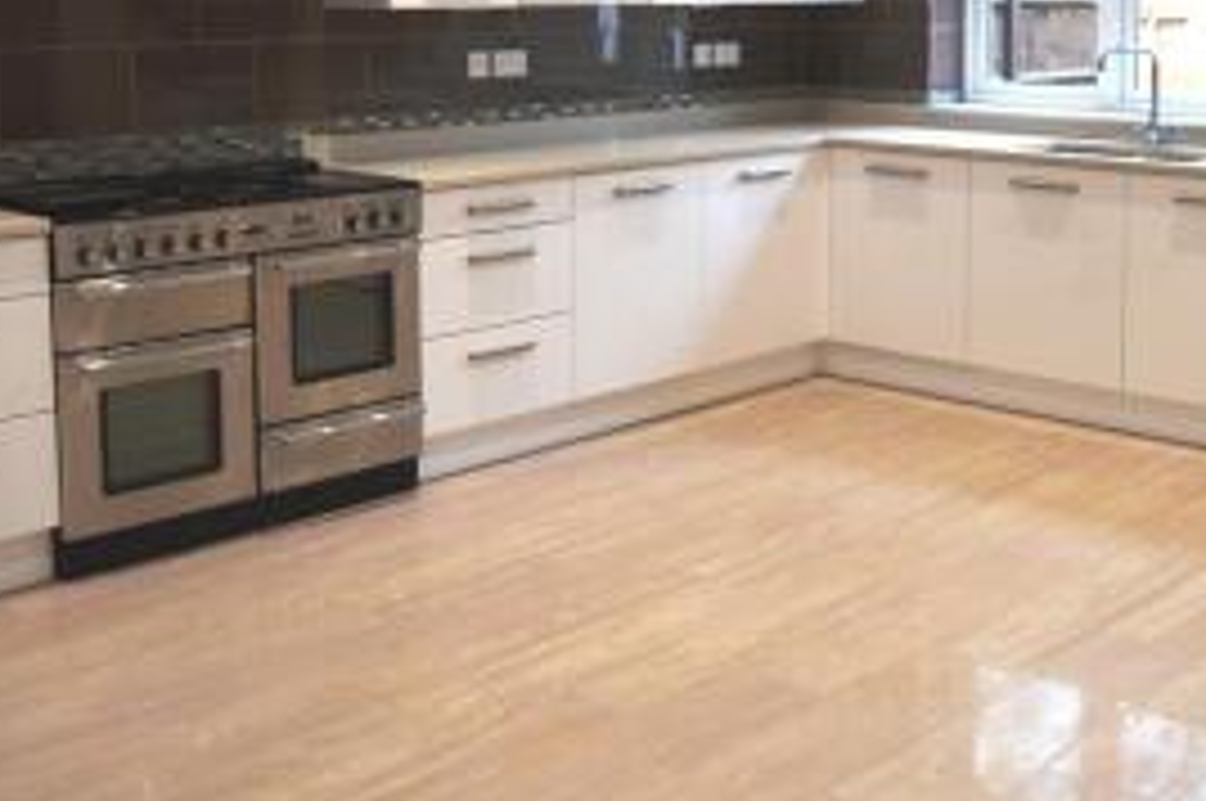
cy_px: 119
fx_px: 1606
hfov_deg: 40.9
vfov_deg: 27.2
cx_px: 747
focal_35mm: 48
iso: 400
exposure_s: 1/60
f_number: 4
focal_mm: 18
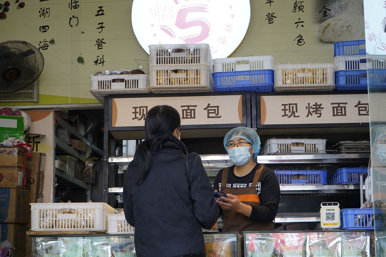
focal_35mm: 70
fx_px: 750
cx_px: 193
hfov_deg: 28.8
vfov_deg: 19.5
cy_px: 128
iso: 1000
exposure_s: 1/160
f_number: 5.6
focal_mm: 70
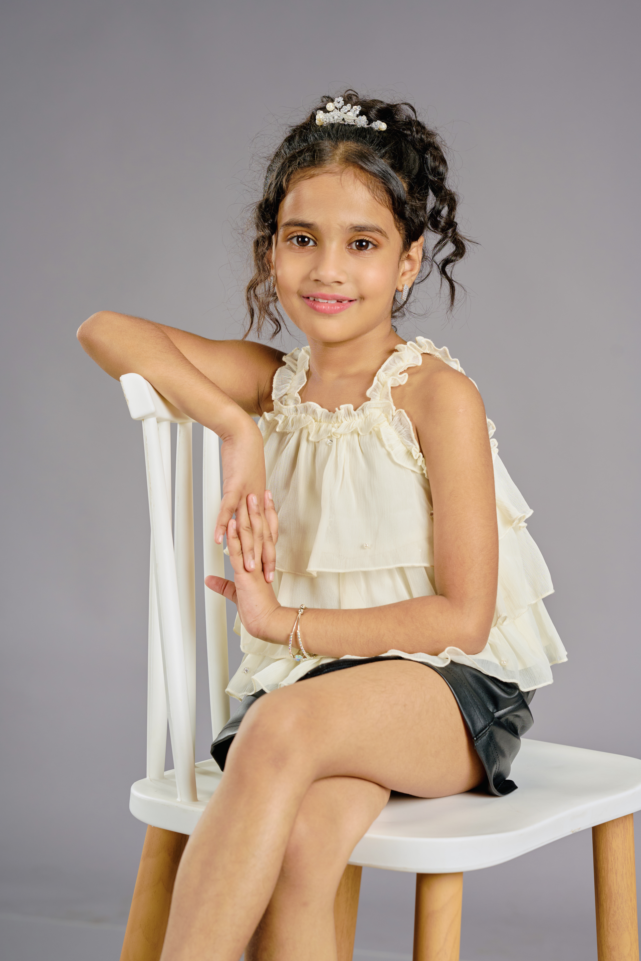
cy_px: 480
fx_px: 2270
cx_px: 320
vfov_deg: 23.9
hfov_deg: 16.1
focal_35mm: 85
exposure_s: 1/100
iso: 200
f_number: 5.6
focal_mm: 85
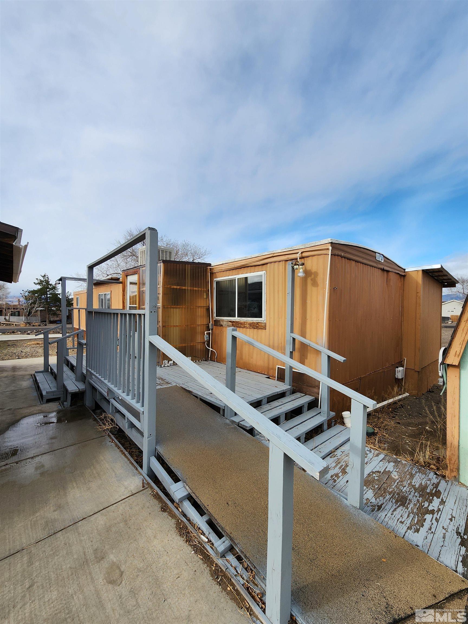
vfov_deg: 106.2
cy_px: 312
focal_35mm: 13
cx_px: 234
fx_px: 234
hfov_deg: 89.9
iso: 50
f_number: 2.2
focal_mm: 2.2
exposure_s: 1/1780
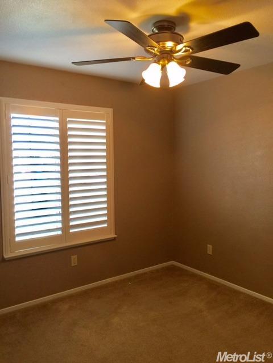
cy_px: 182
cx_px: 136
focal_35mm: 29
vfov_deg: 61.7
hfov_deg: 48.2
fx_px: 305
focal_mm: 4.15
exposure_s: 1/30
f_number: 2.2
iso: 50
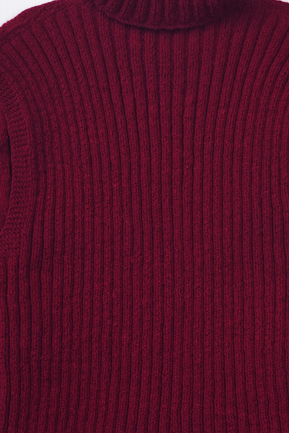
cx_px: 149
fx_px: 1203
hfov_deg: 13.7
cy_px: 324
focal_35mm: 100
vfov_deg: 20.3
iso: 320
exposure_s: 1/60
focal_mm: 32
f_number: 7.1
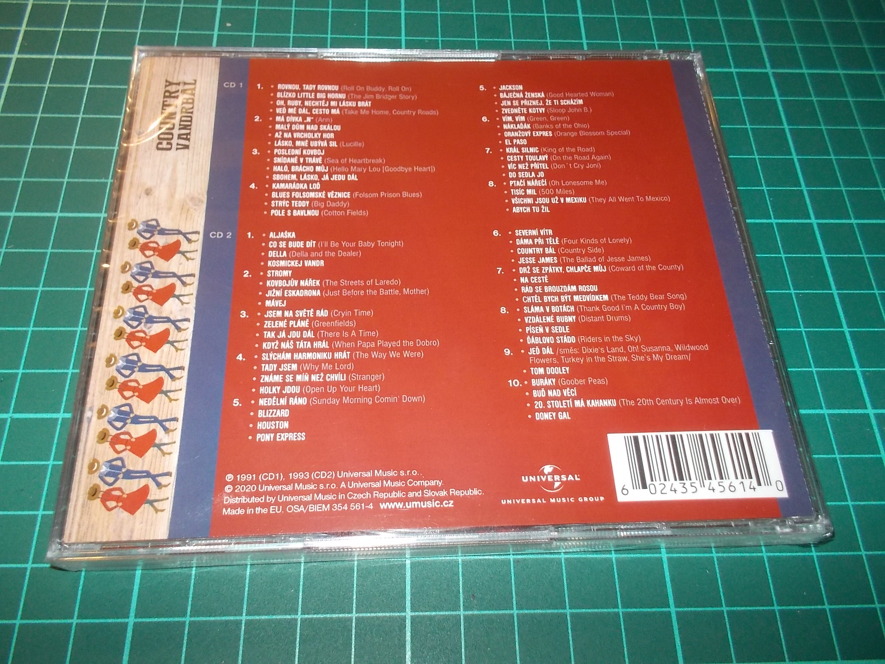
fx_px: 741
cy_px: 332
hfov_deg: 61.7
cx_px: 442
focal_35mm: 29
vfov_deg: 48.2
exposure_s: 1/30
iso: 200
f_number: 3.3
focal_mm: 4.1
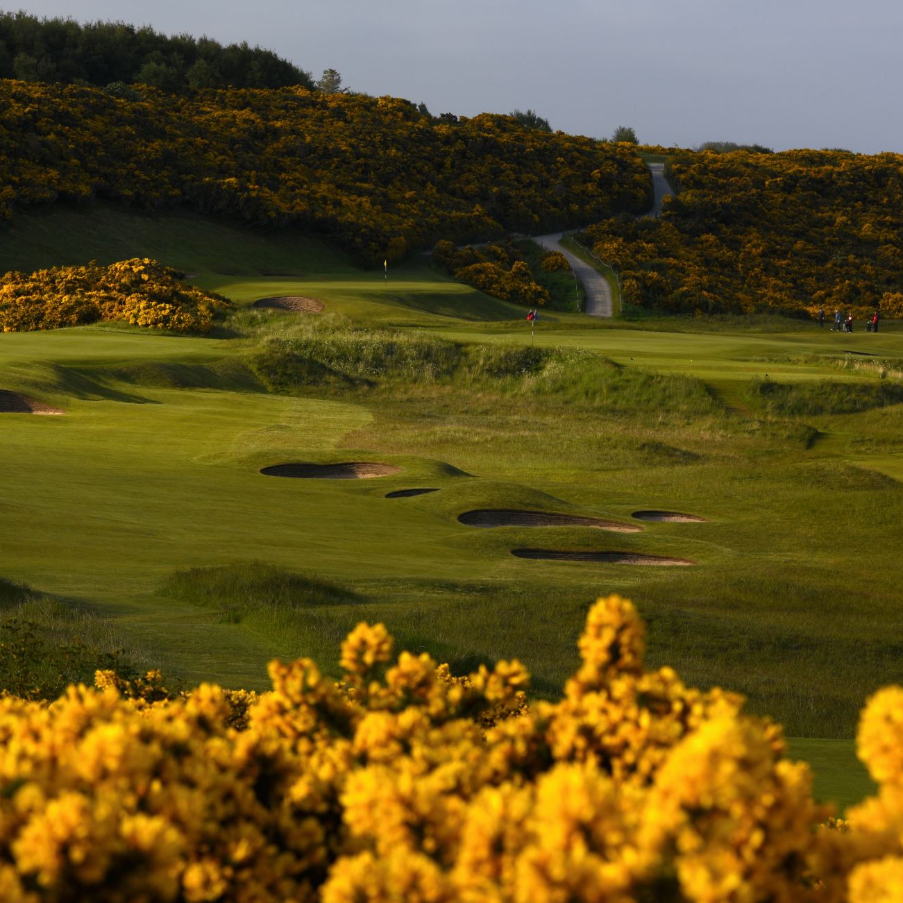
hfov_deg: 9.5
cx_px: 228
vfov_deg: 9.6
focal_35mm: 183
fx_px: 5401
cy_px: 403
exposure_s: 1/125
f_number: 11
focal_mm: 112
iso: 64
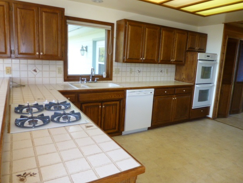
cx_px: 124
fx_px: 176
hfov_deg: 69.4
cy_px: 88
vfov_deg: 54.9
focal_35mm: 25
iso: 250
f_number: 3.3
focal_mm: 4.3
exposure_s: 1/60
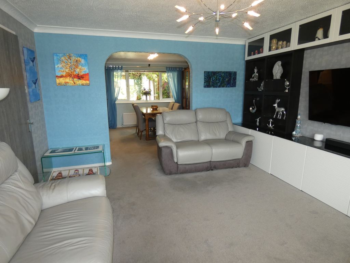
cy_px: 132
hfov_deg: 81.7
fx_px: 202
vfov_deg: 66.0
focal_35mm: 20
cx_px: 175
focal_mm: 3.6
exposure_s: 1/60
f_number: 2.8
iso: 200
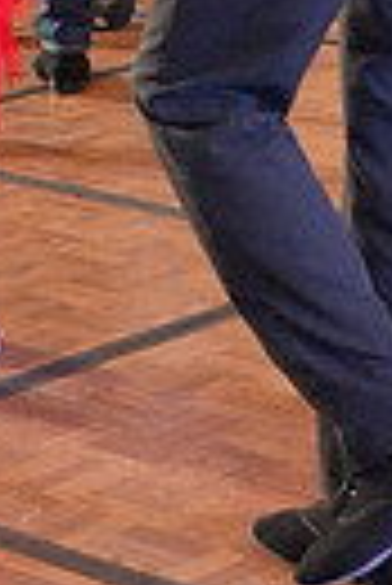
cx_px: 160
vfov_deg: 11.1
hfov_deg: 7.7
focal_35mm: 178
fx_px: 2899
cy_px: -297
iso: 12800
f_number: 4
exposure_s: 1/400
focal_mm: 40
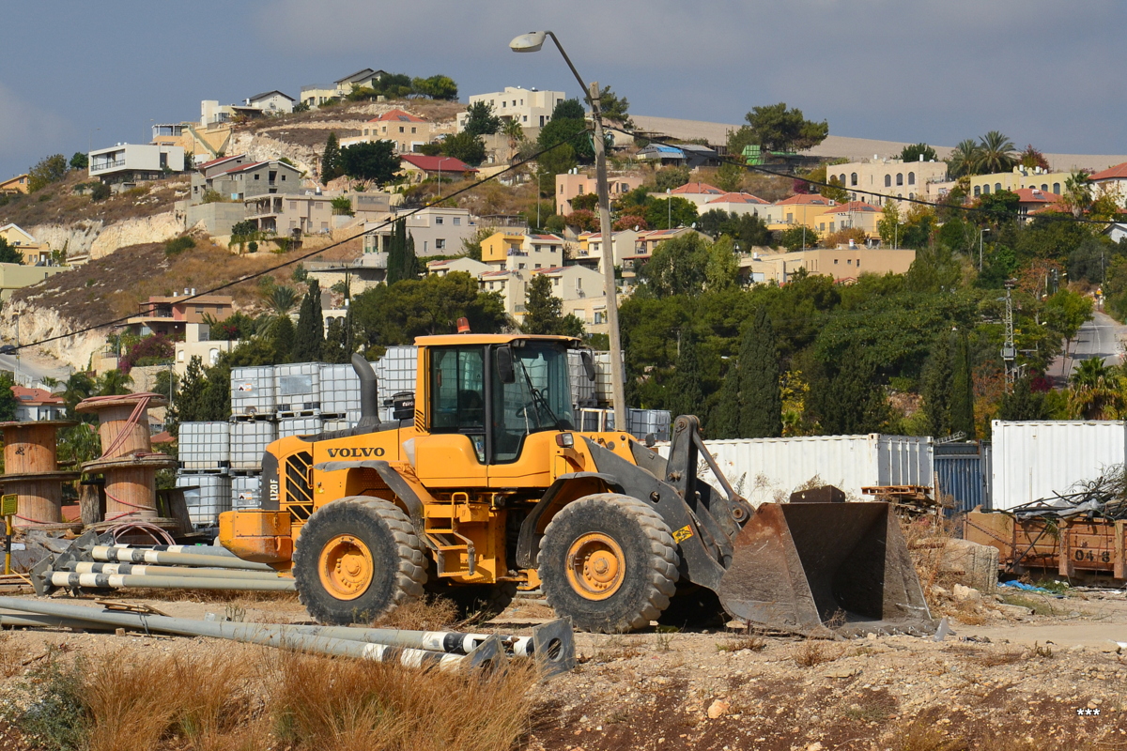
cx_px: 564
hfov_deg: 18.2
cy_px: 376
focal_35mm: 112
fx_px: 3522
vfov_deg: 12.2
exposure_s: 1/500
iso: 180
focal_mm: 75
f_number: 11
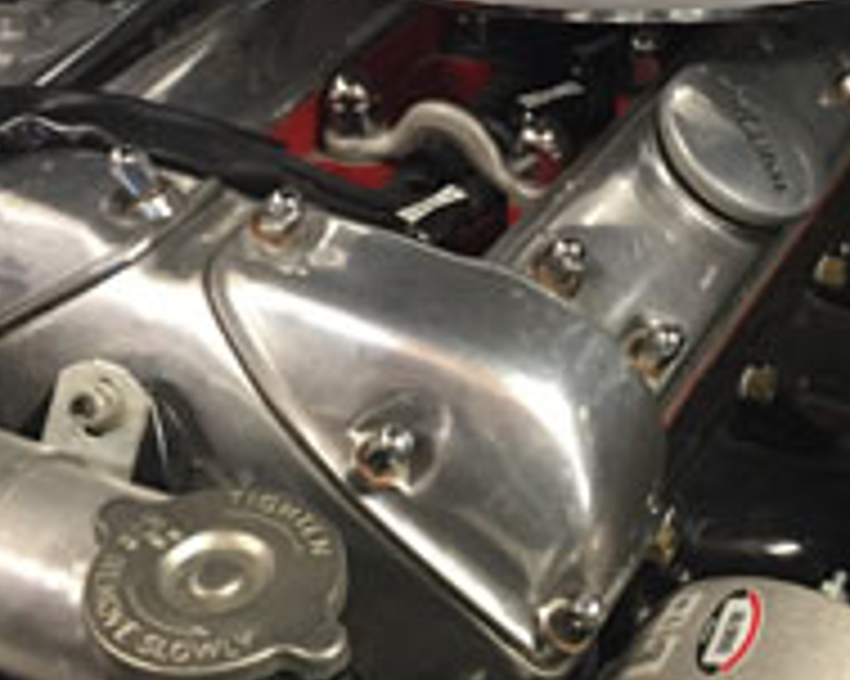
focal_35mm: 67
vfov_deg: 22.6
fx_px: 1685
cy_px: 189
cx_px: 706
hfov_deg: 27.6
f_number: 2.2
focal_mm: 4.15
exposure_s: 1/33
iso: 250
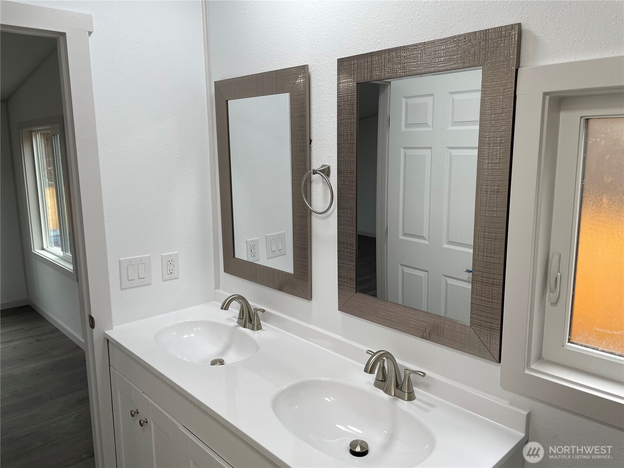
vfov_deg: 53.1
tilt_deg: -8.1
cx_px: 312
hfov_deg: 67.3
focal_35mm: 26
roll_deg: +1.0
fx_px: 469
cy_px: 234
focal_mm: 4.2
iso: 50
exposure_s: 1/120
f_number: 1.6
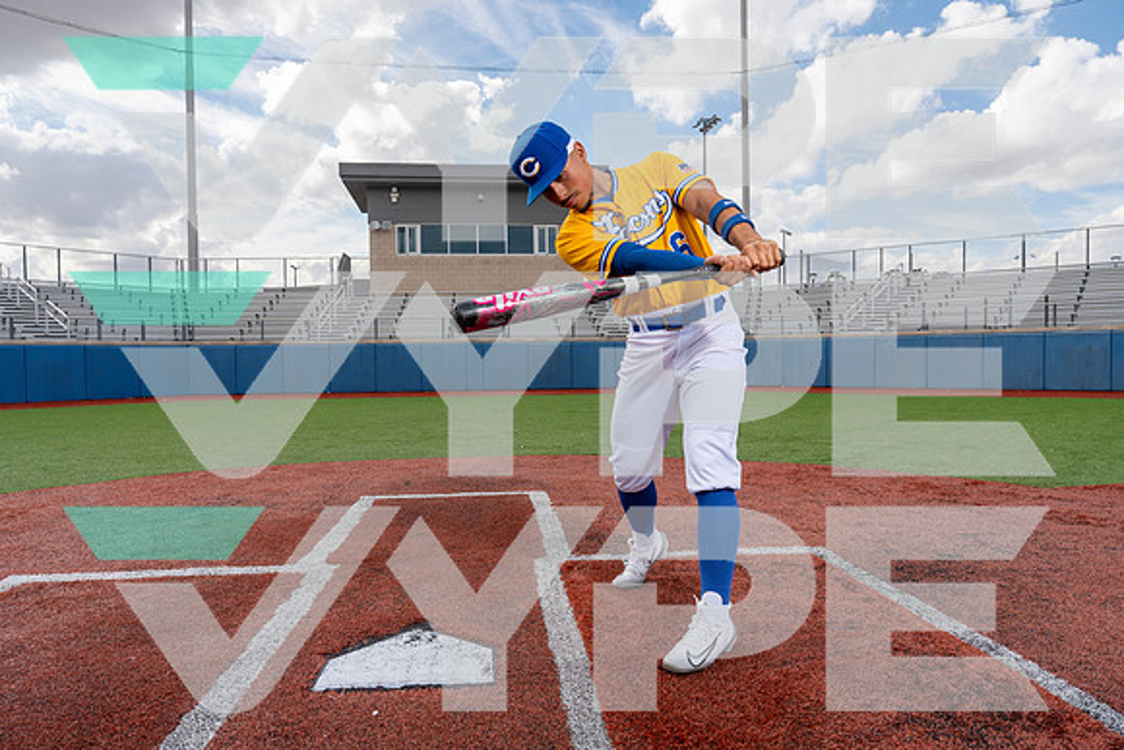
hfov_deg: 73.7
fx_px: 749
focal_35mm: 24
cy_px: 375
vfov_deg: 53.2
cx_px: 562
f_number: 8
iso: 100
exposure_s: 1/250
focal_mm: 24
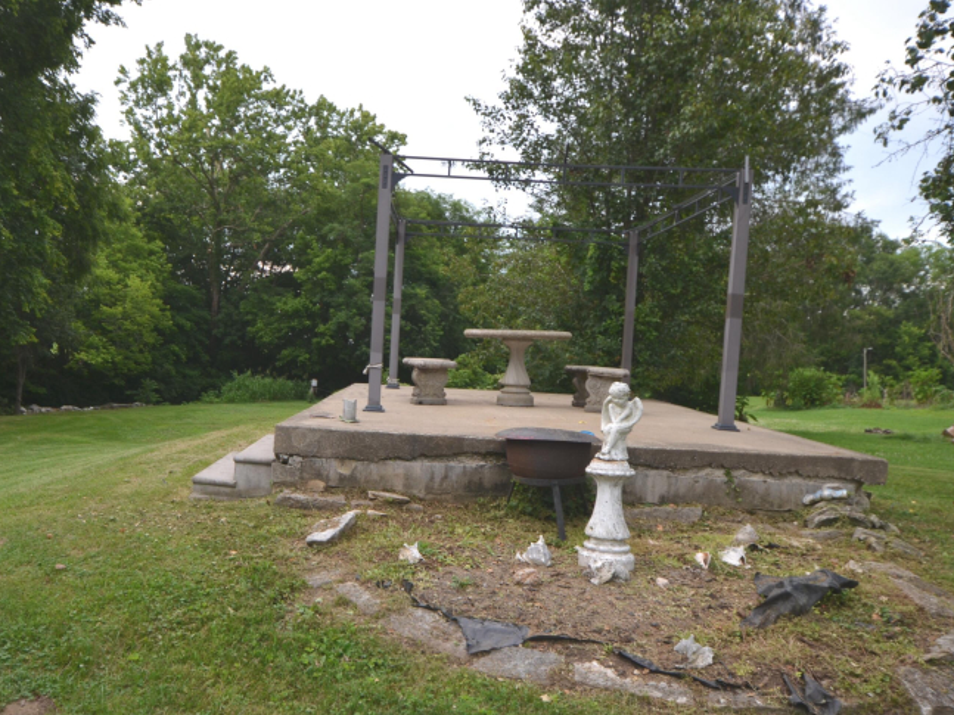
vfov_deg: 48.9
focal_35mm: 29
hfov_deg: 62.1
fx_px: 787
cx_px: 399
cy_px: 367
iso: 200
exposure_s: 1/160
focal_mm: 17
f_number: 6.3
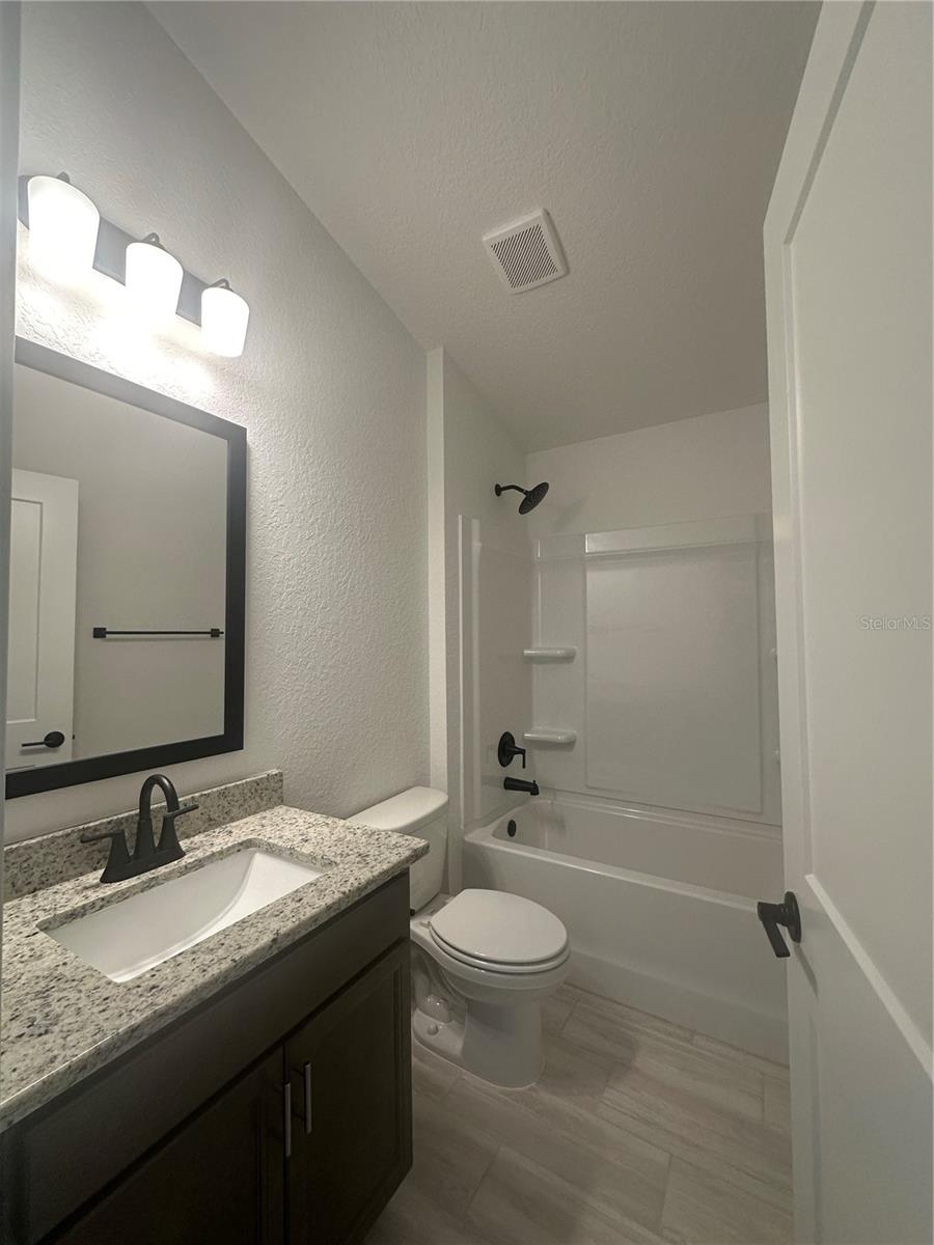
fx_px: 504
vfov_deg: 102.1
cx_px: 467
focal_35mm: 14
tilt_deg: +1.7
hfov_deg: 85.7
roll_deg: +1.0
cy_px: 622
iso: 160
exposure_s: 1/120
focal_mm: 2.22
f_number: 2.2
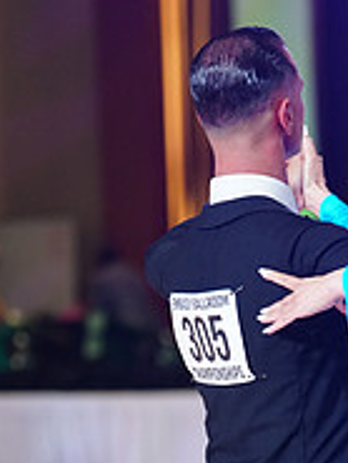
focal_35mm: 341
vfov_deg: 5.8
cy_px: 601
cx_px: 414
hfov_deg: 4.4
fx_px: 4566
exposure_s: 1/400
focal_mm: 113
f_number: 2.8
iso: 2000
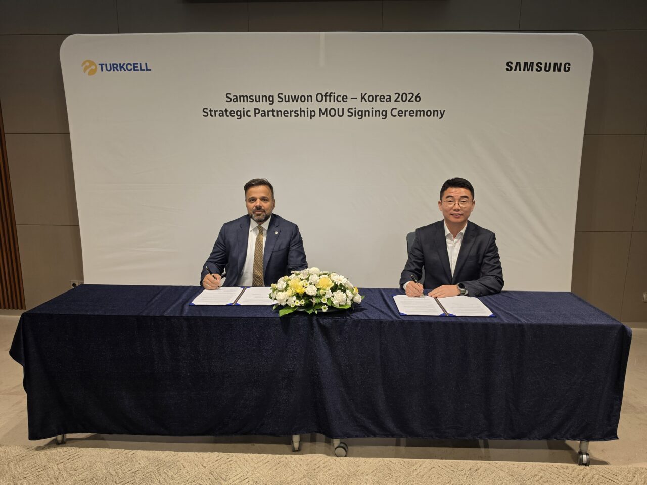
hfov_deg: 73.9
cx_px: 324
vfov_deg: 58.9
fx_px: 430
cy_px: 242
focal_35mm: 23
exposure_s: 1/120
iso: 125
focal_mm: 6.5
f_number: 1.4
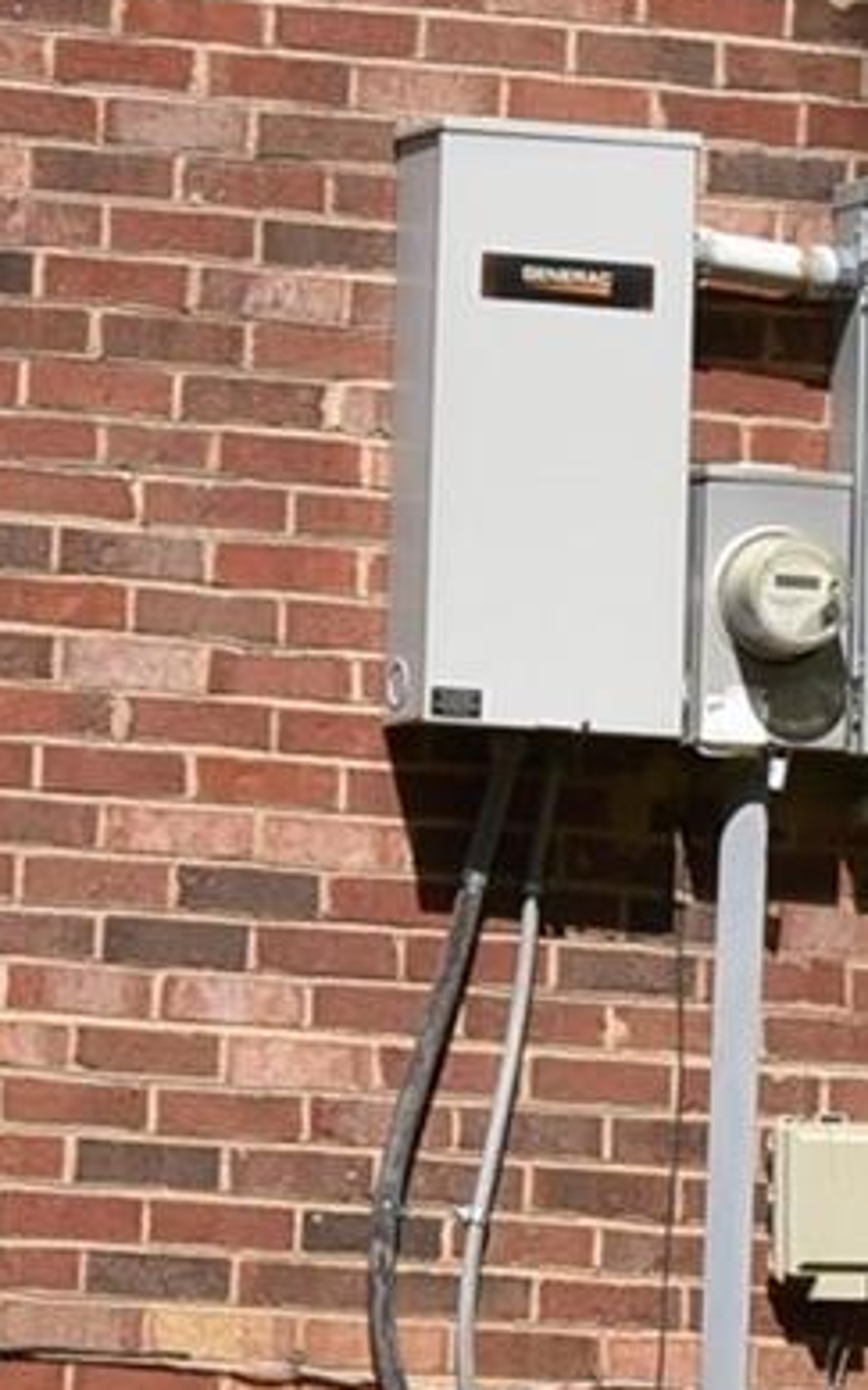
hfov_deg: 3.0
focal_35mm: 443
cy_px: 1018
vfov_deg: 4.7
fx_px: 16761
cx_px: 1282
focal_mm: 55
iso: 100
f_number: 10
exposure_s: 1/200
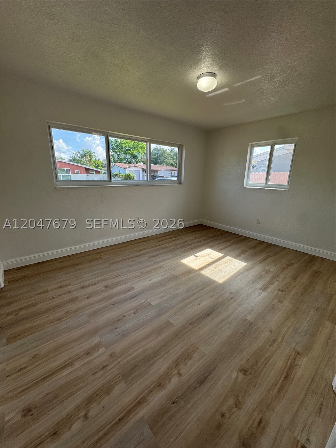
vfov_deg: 102.1
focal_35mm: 14
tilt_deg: -15.8
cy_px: 224
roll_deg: -1.1
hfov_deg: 85.7
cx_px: 168
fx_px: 181
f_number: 2.2
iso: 40
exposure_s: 1/156
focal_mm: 2.22
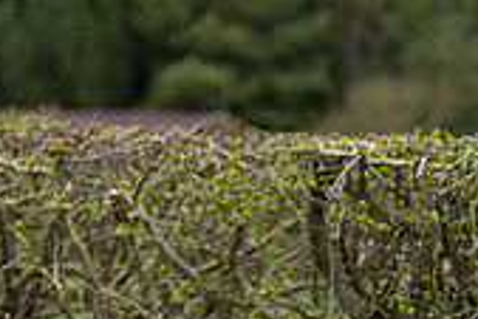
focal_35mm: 394
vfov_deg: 3.5
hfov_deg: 5.2
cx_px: -331
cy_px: 47
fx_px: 5236
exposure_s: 1/500
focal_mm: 115
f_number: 5
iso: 200
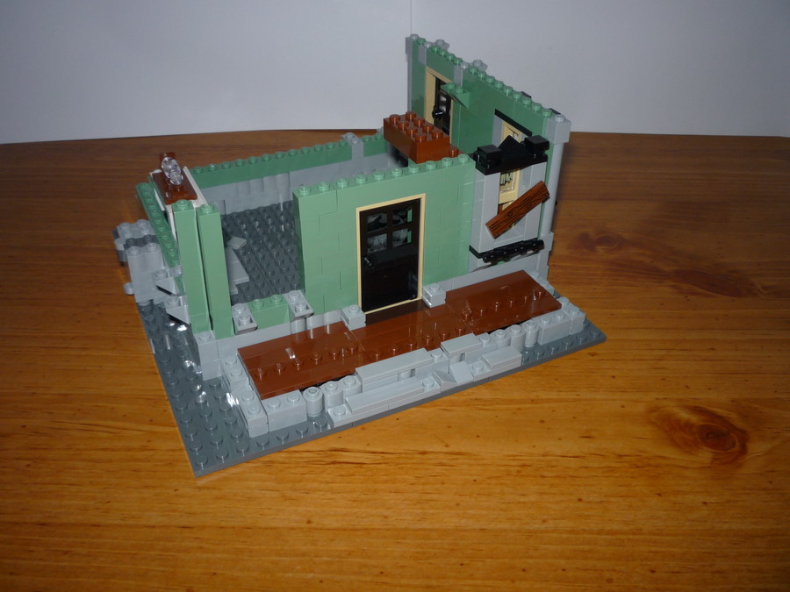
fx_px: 730
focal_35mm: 32
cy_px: 296
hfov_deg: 56.8
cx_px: 395
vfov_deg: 44.2
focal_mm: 5.2
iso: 100
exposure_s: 1/30
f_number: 4
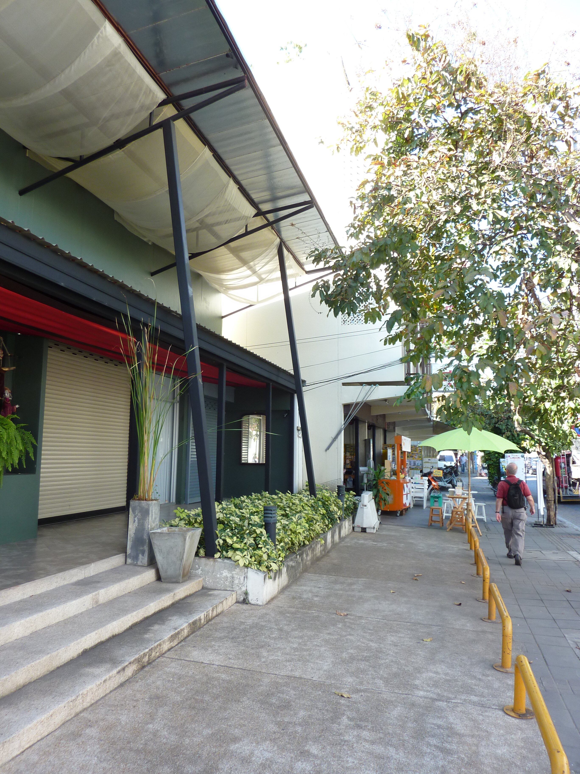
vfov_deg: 69.4
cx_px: 290
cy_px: 387
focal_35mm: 25
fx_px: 559
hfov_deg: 54.9
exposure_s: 1/80
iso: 80
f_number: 3.3
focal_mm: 4.1
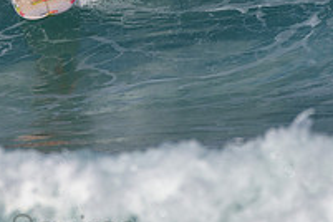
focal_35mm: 1767
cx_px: 8
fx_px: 16343
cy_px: -46
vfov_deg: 0.8
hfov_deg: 1.2
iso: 110
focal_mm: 500
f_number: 5.6
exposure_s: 1/2000
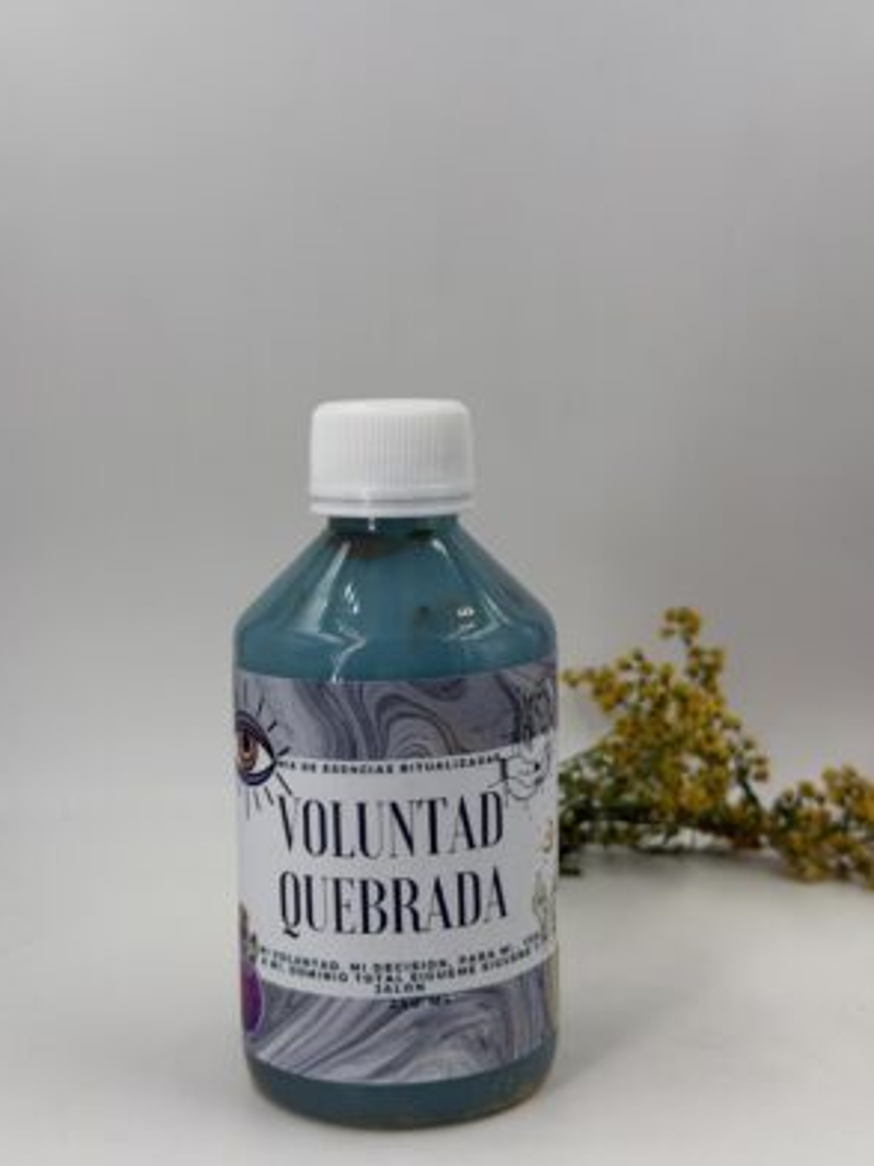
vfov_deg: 38.9
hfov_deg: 29.7
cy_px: 583
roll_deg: -0.8
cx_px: 431
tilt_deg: -6.5
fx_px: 1650
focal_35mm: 49
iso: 64
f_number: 1.78
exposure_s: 1/2146
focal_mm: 6.76
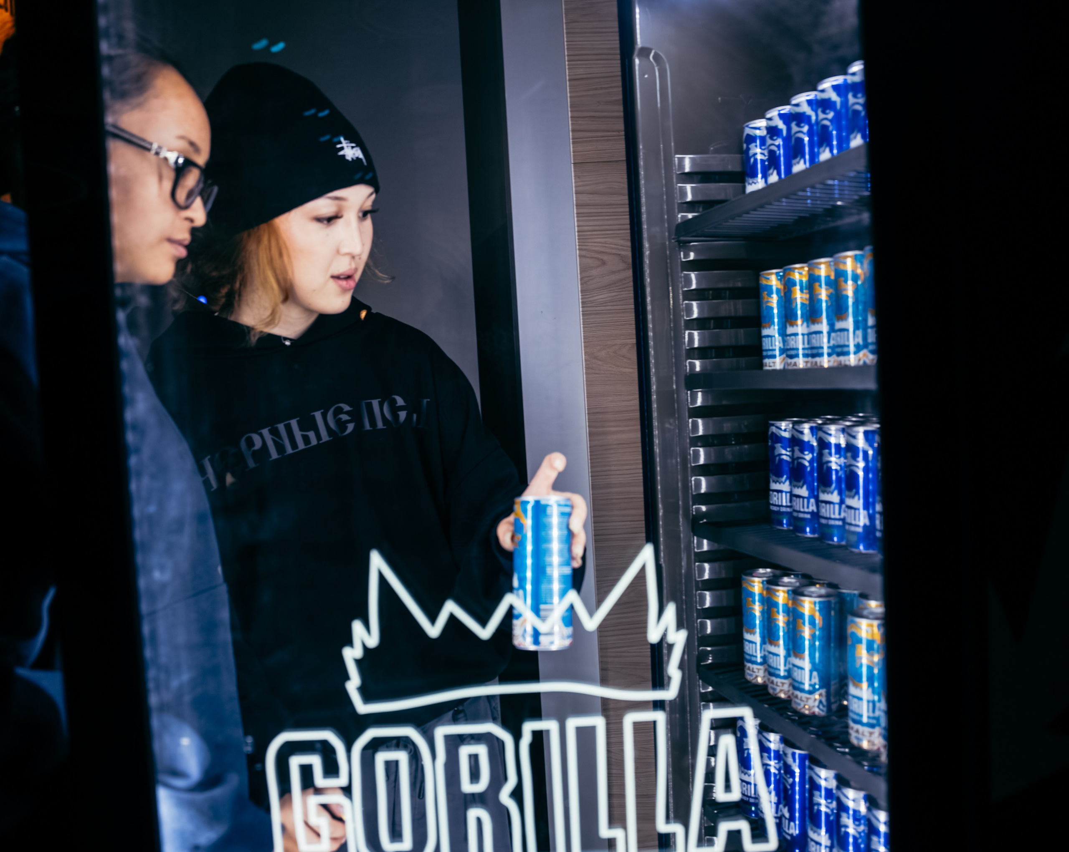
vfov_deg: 53.1
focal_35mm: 27
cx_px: 552
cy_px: 426
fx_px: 852
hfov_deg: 64.2
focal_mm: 24
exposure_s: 1/250
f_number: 2.8
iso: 1000
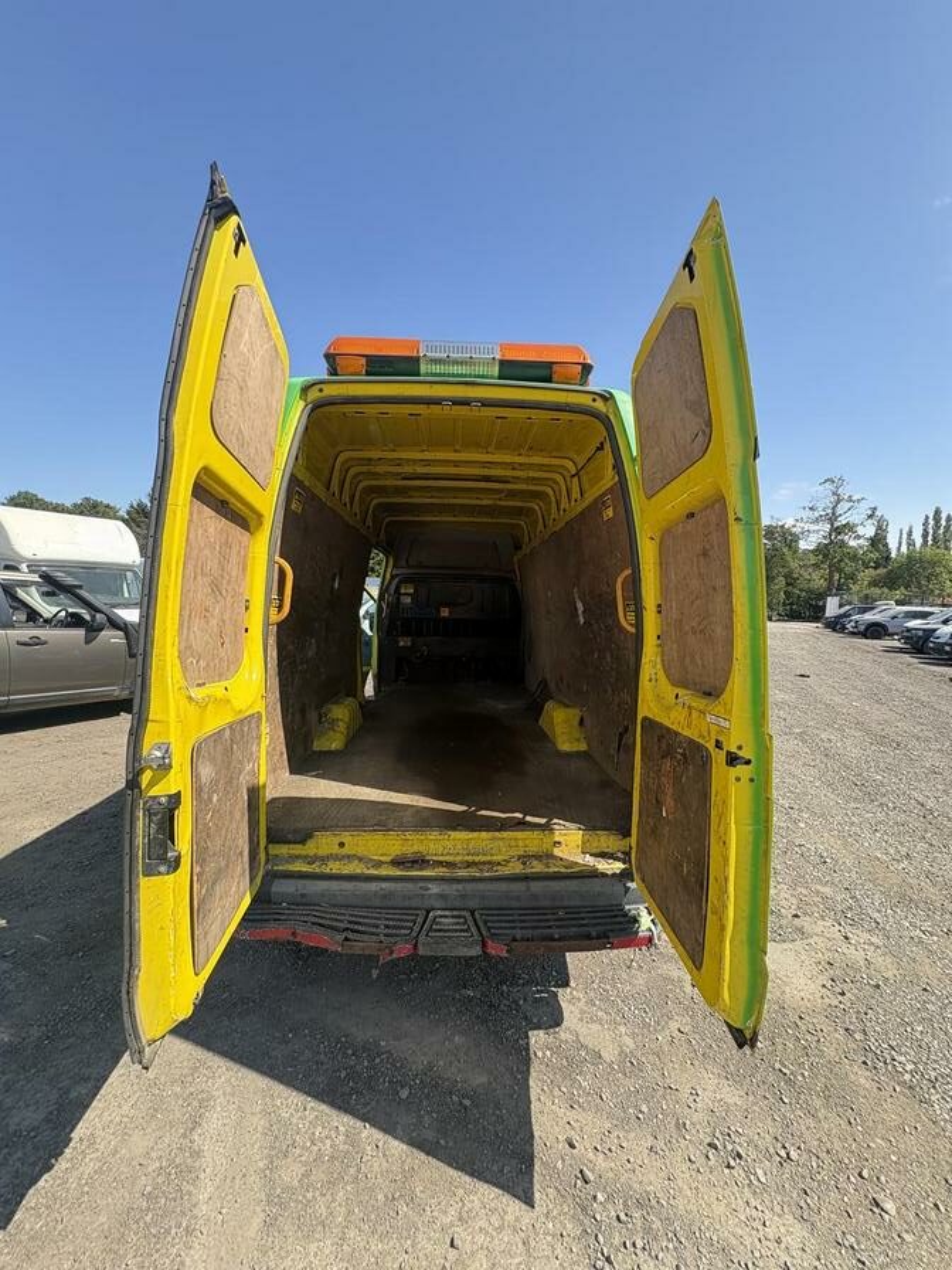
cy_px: 635
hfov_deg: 85.7
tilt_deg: -0.9
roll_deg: -1.4
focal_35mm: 14
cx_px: 476
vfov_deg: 102.1
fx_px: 513
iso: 64
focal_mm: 2.22
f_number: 2.2
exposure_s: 1/338
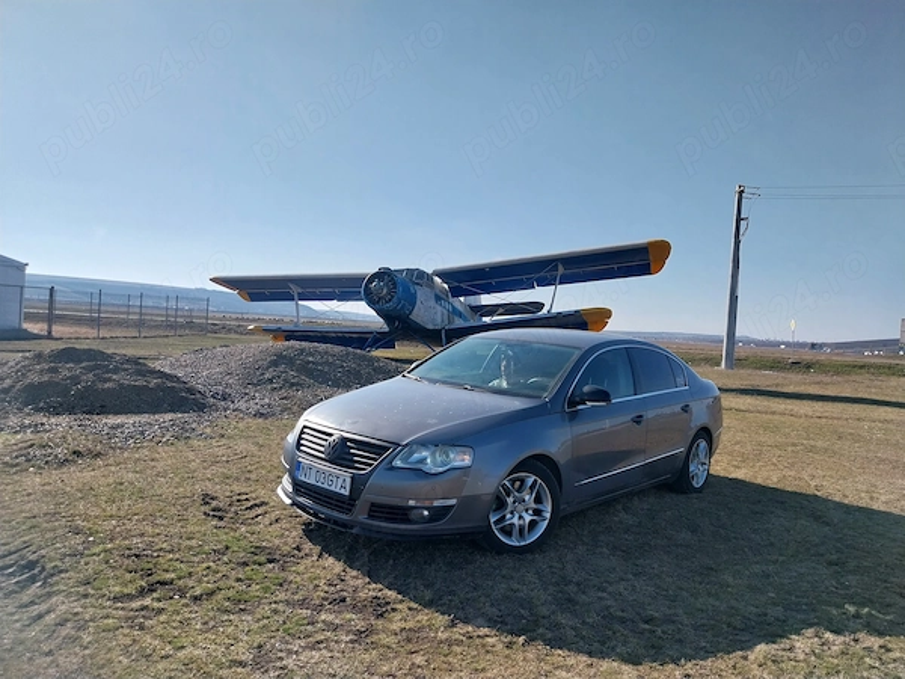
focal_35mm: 26
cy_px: 340
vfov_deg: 53.1
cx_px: 452
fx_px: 680
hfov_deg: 67.3
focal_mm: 4
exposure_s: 1/1108
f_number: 1.8
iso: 25
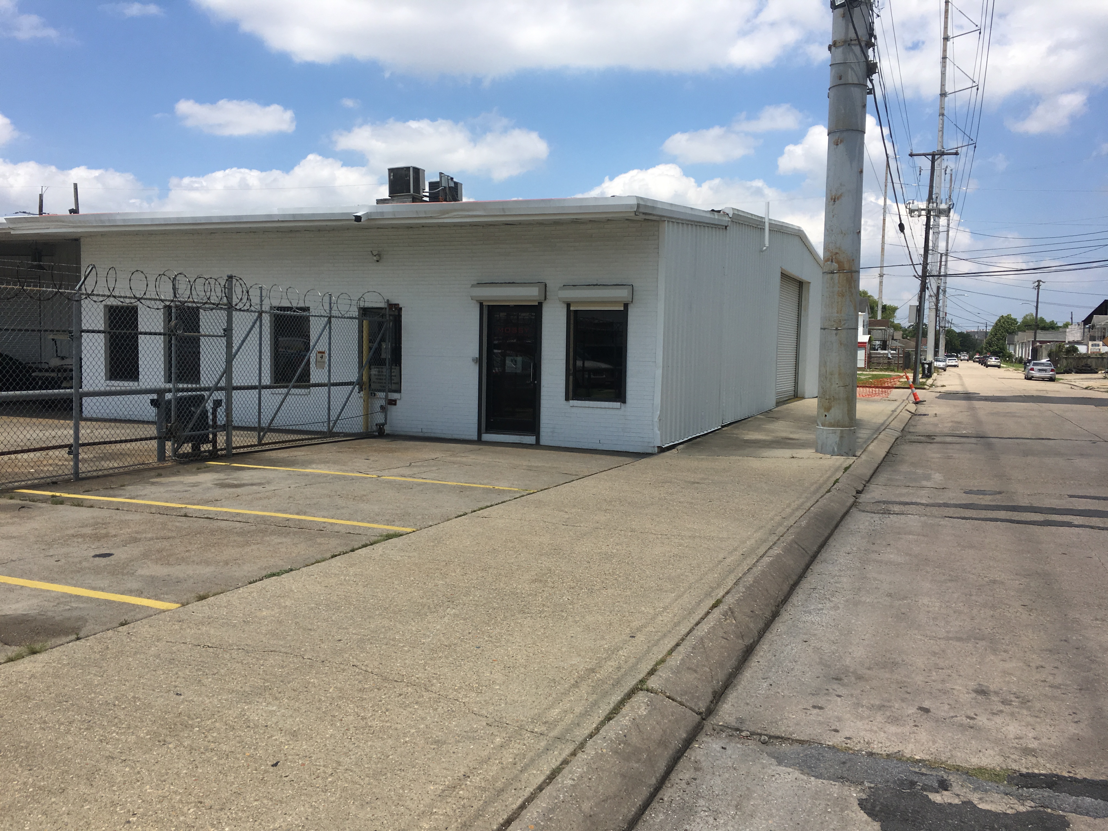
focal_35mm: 29
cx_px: 554
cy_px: 416
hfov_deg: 61.7
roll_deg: -0.9
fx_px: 928
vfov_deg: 48.2
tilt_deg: -1.4
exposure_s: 1/2653
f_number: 2.2
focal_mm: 4.15
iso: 25
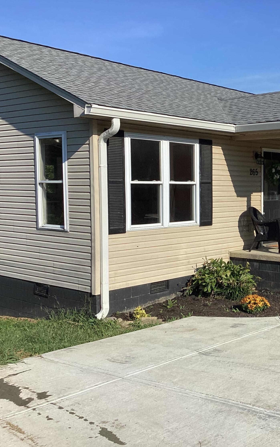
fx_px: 537
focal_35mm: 44
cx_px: 265
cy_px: 224
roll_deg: -1.7
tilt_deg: -5.9
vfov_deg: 45.3
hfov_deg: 27.9
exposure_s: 1/1733
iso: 25
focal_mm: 3.3
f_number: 2.4
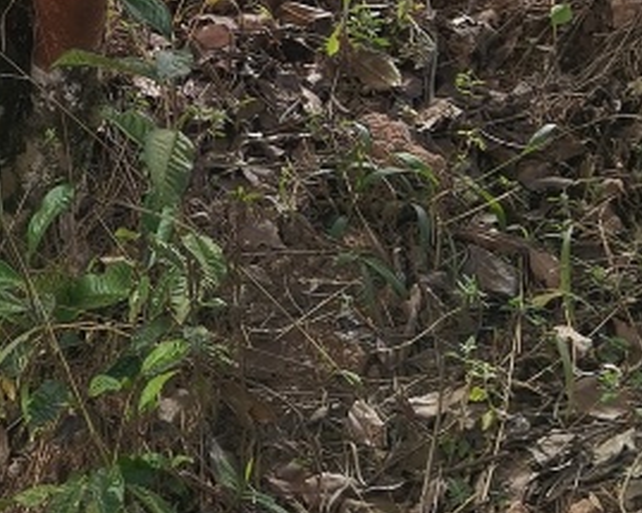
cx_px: -64
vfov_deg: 14.8
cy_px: -445
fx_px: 1690
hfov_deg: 20.5
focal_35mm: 89
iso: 80
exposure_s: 1/120
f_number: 1.9
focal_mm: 4.94
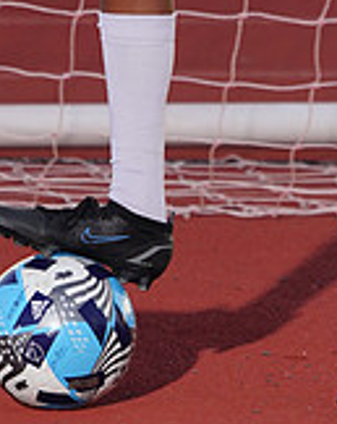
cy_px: -196
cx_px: 291
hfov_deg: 1.8
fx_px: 10652
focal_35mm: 852
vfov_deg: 2.3
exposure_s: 1/250
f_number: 5.6
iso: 320
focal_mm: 253
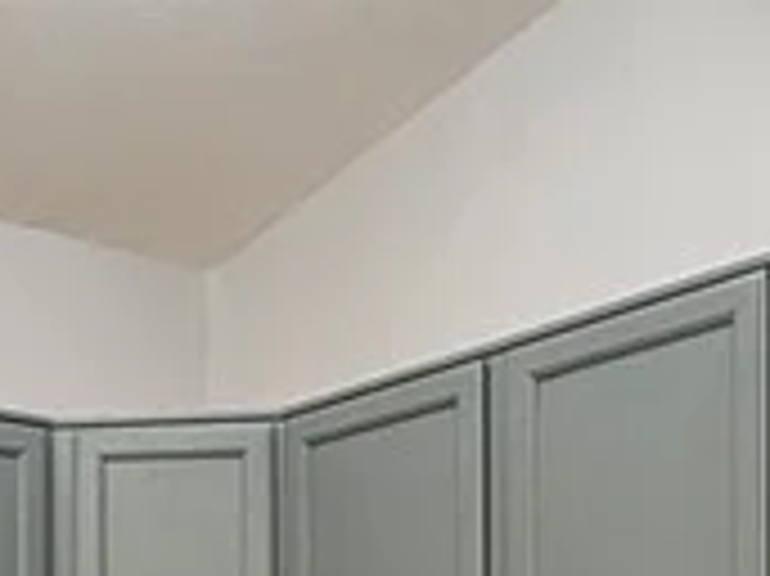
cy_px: 891
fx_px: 1867
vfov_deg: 15.9
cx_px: 230
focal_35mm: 84
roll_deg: +0.2
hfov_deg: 23.2
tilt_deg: -0.5
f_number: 2.2
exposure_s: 1/60
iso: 200
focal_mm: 2.22
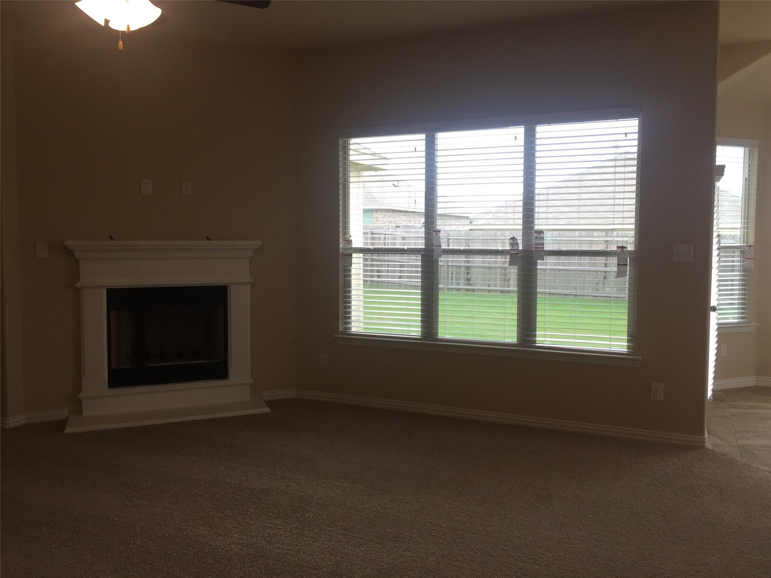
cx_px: 386
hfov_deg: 61.7
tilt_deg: -4.3
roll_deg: -1.3
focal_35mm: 29
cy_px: 289
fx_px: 646
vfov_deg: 48.2
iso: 40
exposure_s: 1/120
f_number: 2.2
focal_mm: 4.15
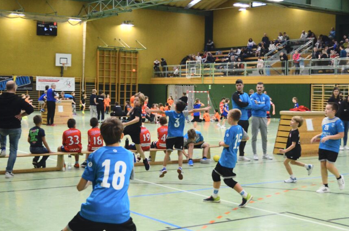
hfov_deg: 39.6
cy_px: 135
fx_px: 484
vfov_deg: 26.8
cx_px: 202
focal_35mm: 50
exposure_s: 1/320
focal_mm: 28
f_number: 4.5
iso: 1600
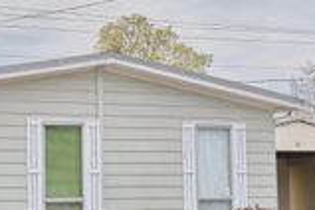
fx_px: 910
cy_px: 124
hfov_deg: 19.4
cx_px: 44
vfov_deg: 13.2
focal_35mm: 104
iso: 125
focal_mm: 22.3
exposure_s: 1/340
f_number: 6.4
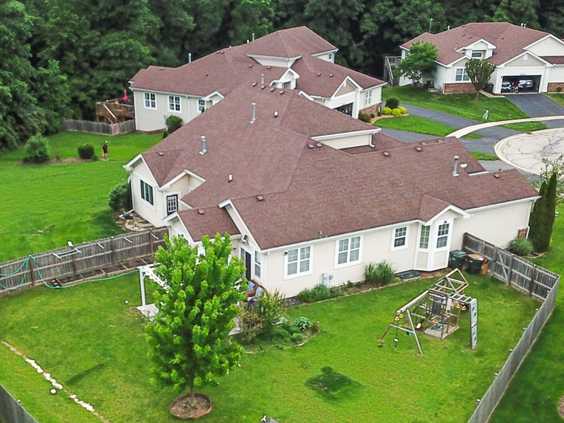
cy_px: 355
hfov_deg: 38.8
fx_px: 798
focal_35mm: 49
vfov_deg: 28.8
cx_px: 235
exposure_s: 1/1000
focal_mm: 4.73
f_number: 2.2
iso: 200
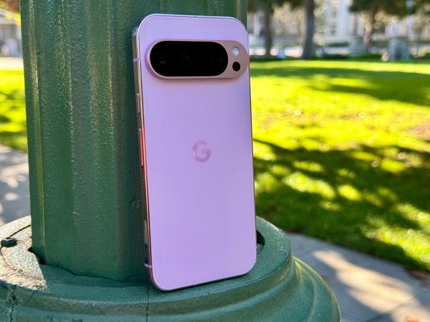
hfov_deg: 39.7
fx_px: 596
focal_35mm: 48
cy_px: 161
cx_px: 215
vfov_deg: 30.3
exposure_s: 1/464
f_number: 1.78
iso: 64
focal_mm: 6.76
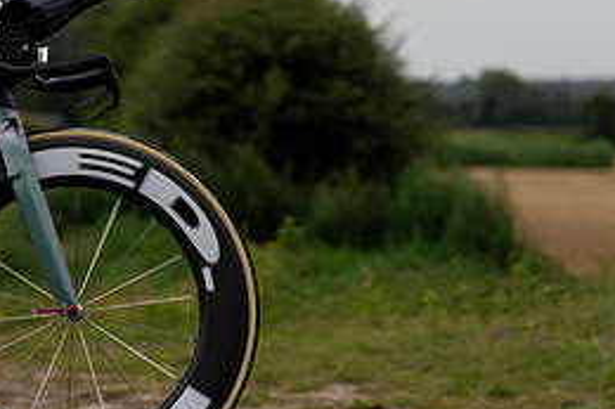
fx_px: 3944
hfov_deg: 8.8
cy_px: -60
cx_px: -136
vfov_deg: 5.9
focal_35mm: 231
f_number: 3.2
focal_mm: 74
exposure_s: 1/1000
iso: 500
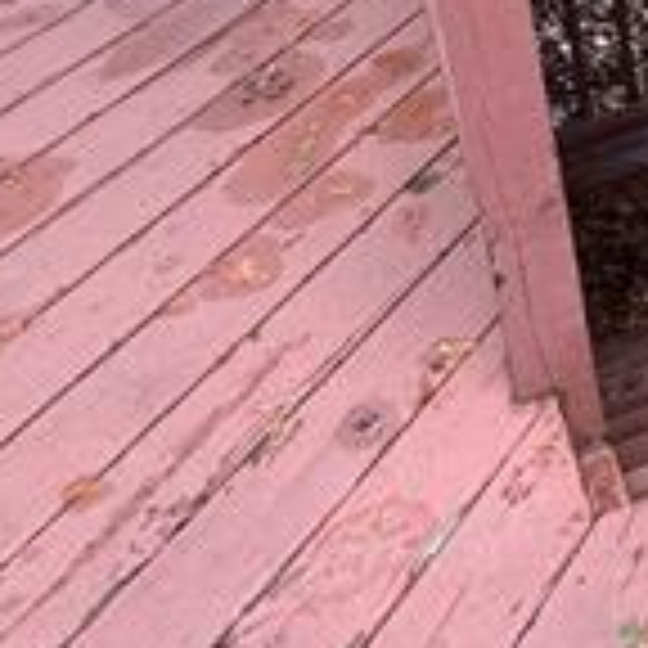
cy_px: -238
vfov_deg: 22.7
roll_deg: -1.1
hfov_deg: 20.2
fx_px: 1398
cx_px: 1107
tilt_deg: -24.5
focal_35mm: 66
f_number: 2.2
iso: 125
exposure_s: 1/99
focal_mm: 2.22
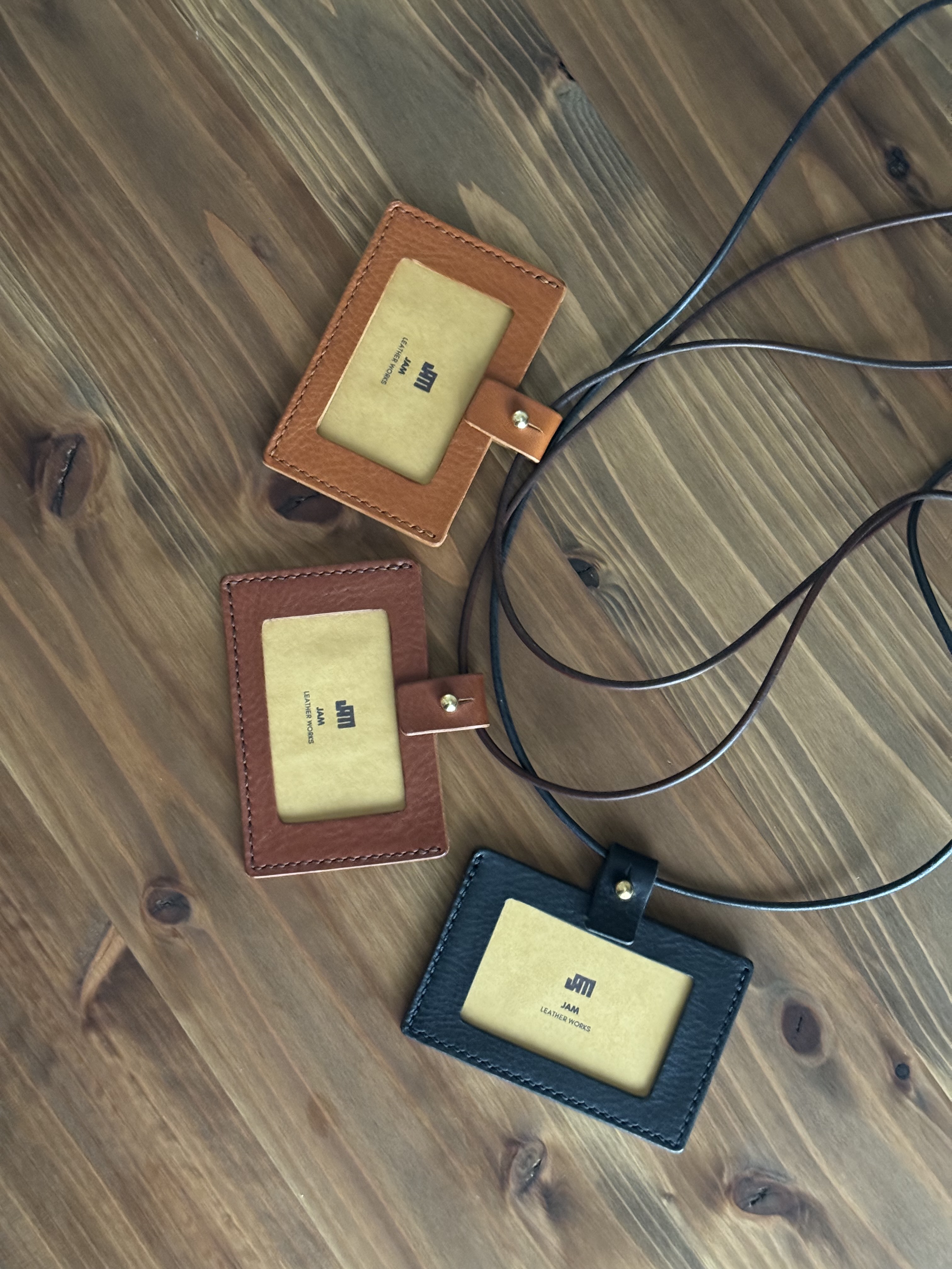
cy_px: 634
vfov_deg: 39.7
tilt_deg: -85.1
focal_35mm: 48
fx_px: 1760
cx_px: 476
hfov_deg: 30.3
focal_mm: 6.76
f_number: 1.78
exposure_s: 1/30
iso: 800
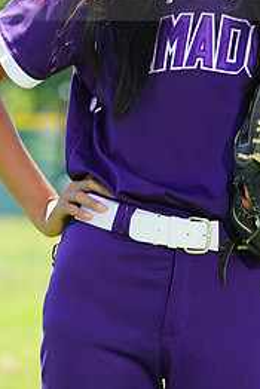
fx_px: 7032
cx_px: 190
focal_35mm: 650
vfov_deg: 3.2
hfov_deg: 2.1
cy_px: -27
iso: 200
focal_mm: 294
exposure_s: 1/125
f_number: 10
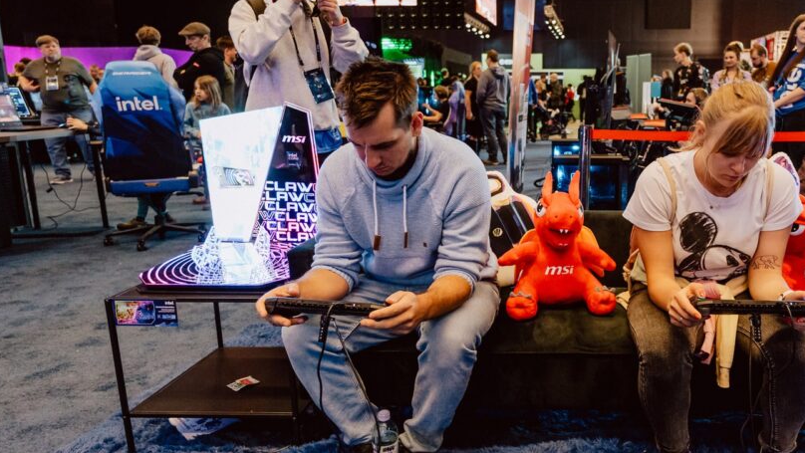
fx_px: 614
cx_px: 560
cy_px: 215
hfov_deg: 64.1
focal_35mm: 29
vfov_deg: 40.5
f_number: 2.8
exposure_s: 1/100
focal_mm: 18.5
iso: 2500
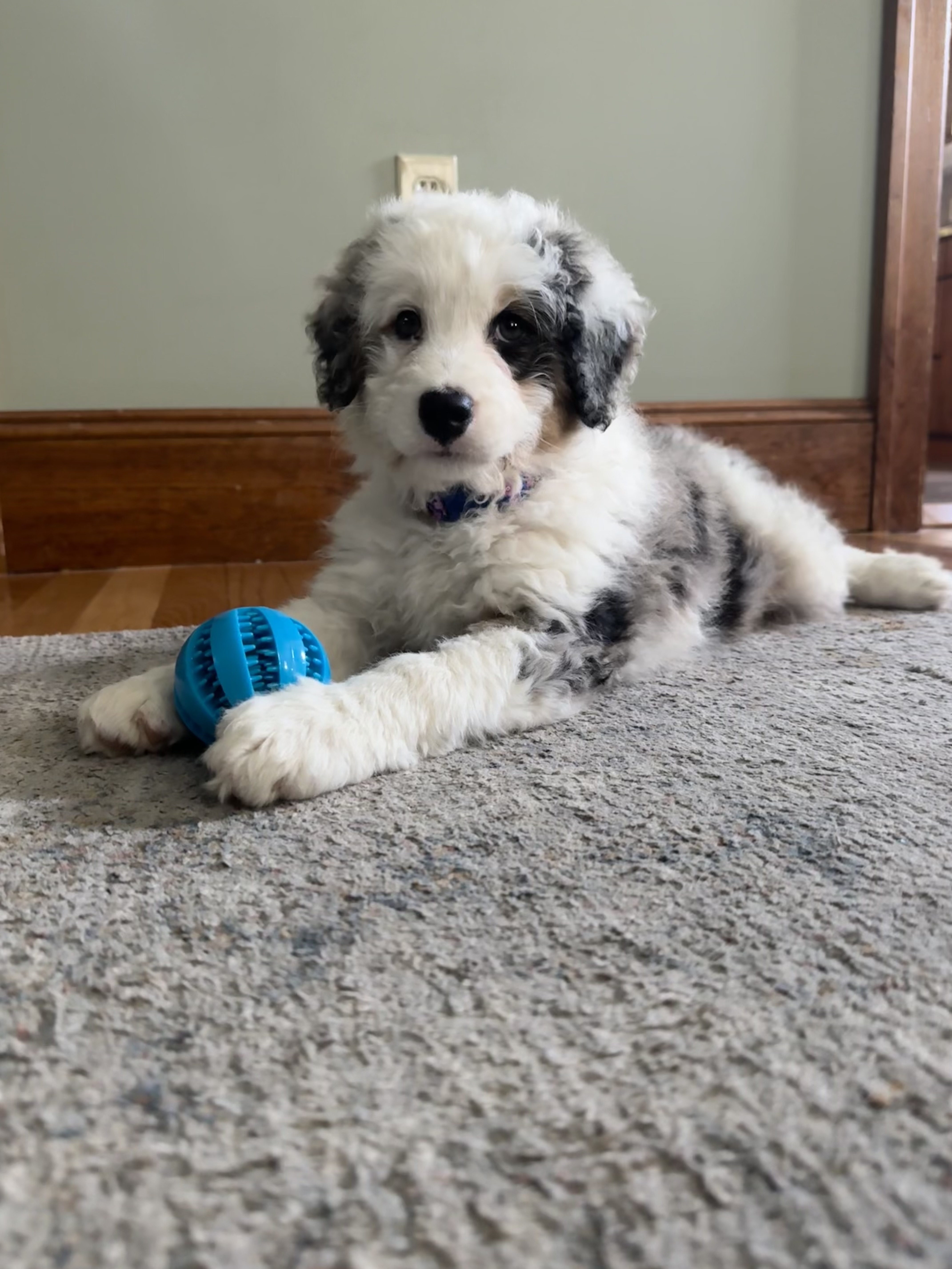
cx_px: 476
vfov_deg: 71.6
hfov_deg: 56.8
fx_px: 880
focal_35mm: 24
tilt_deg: -9.4
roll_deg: +1.4
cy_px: 634
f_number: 1.78
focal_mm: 6.76
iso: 640
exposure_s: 1/40
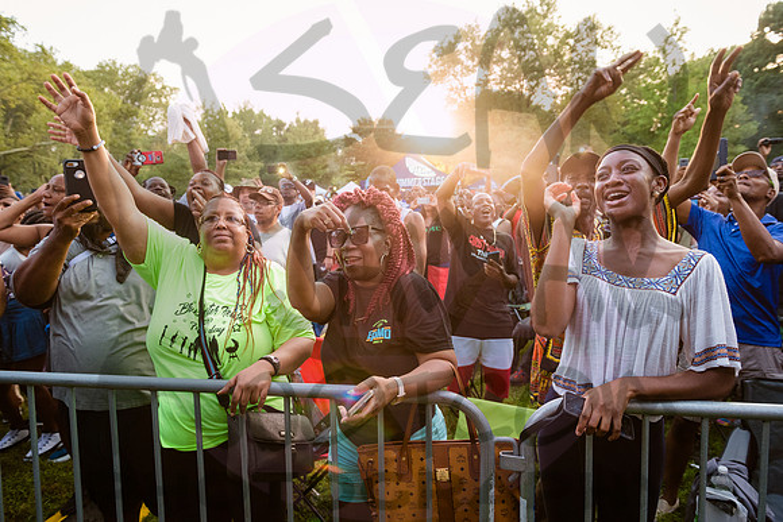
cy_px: 261
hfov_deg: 73.7
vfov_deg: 53.2
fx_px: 522
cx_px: 392
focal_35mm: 24
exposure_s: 1/200
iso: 2500
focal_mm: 24
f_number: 5
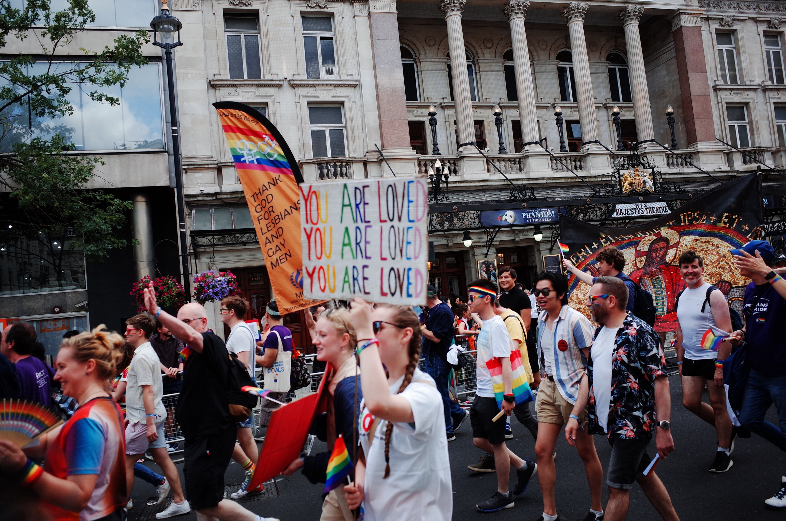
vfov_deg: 46.2
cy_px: 260
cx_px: 393
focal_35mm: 28
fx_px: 610
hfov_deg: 65.6
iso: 200
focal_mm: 18.3
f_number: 2.8
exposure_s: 1/400
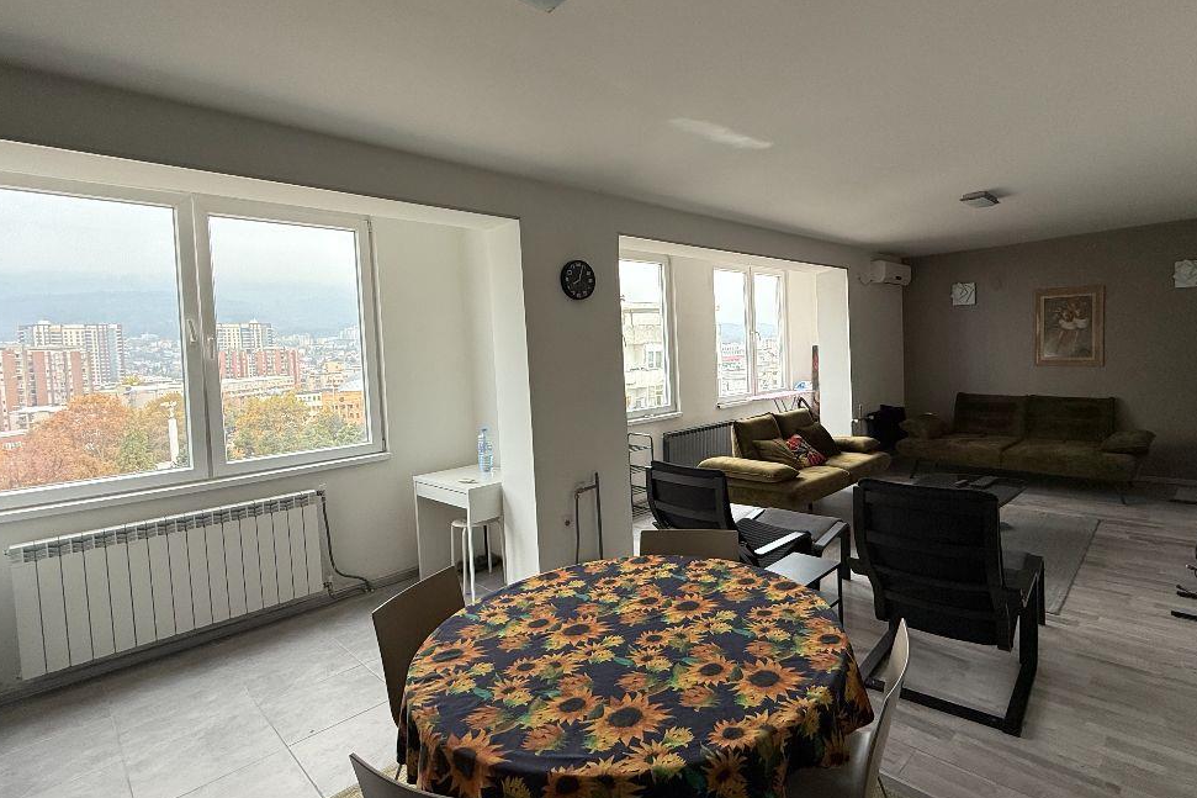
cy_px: 374
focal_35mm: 18
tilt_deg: -2.5
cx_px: 683
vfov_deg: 67.3
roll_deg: +2.1
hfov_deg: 89.4
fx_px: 598
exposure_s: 1/99
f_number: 2.2
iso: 125
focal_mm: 2.22
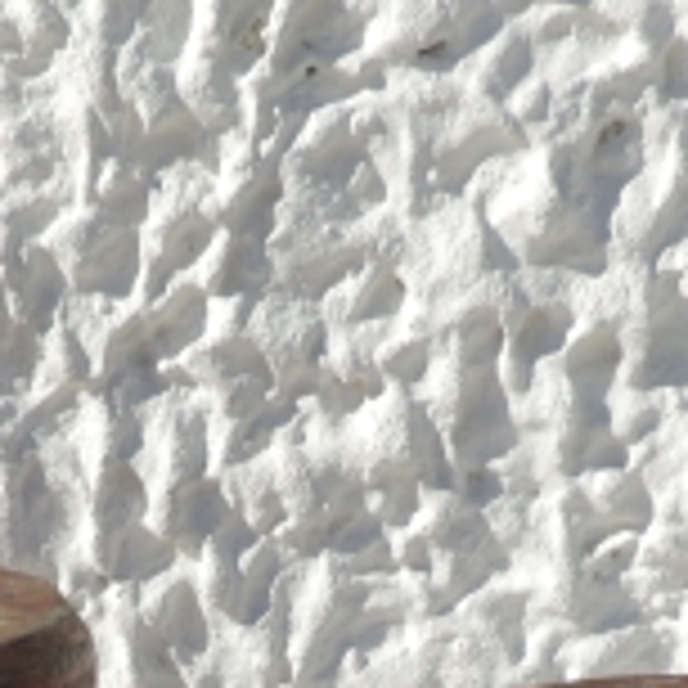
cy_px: 881
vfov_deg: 19.4
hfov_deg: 20.6
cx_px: 117
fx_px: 1866
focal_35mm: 83
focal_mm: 4.3
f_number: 3
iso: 80
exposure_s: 1/1600
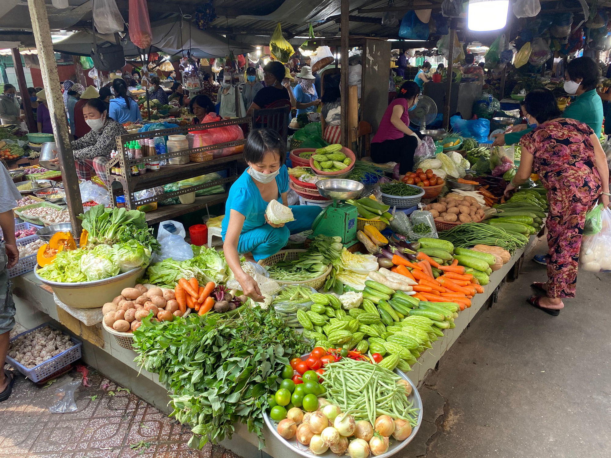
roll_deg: +0.2
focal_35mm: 26
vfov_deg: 53.1
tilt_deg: -17.1
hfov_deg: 67.3
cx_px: 306
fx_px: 459
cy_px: 229
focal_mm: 4.25
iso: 64
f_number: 1.8
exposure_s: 1/122
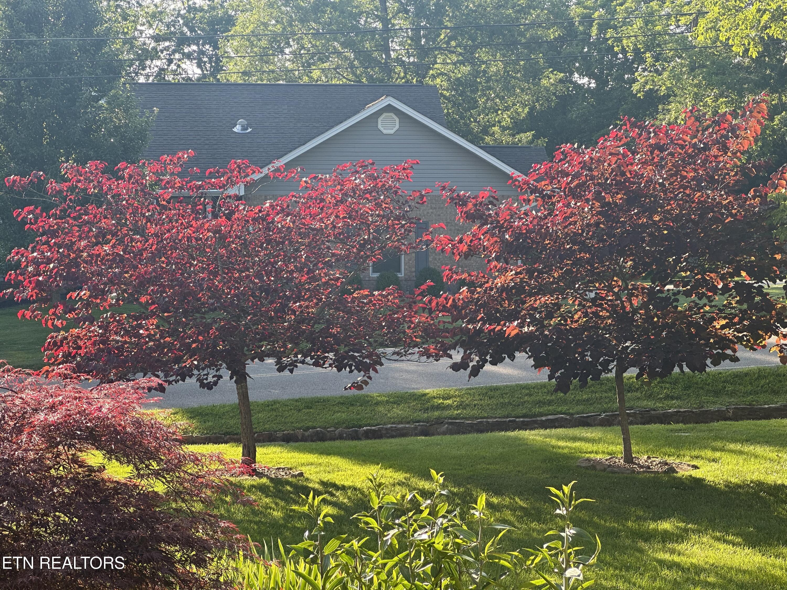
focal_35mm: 77
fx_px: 1751
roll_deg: -0.6
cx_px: 394
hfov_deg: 25.3
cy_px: 295
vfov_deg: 19.1
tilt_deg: -3.6
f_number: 2.8
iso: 32
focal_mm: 9
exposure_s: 1/105
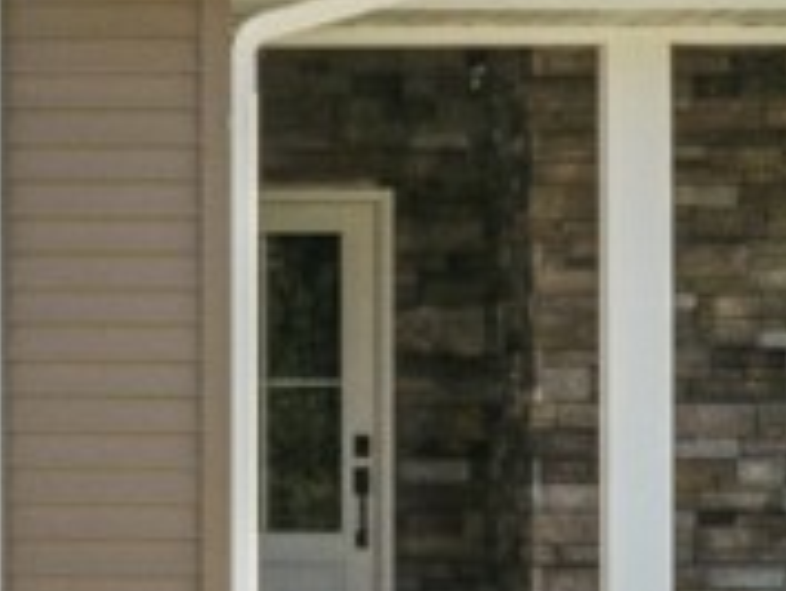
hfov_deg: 9.4
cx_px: -604
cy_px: -49
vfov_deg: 7.4
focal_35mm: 200
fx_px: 4544
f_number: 9
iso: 400
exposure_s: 1/640
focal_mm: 32
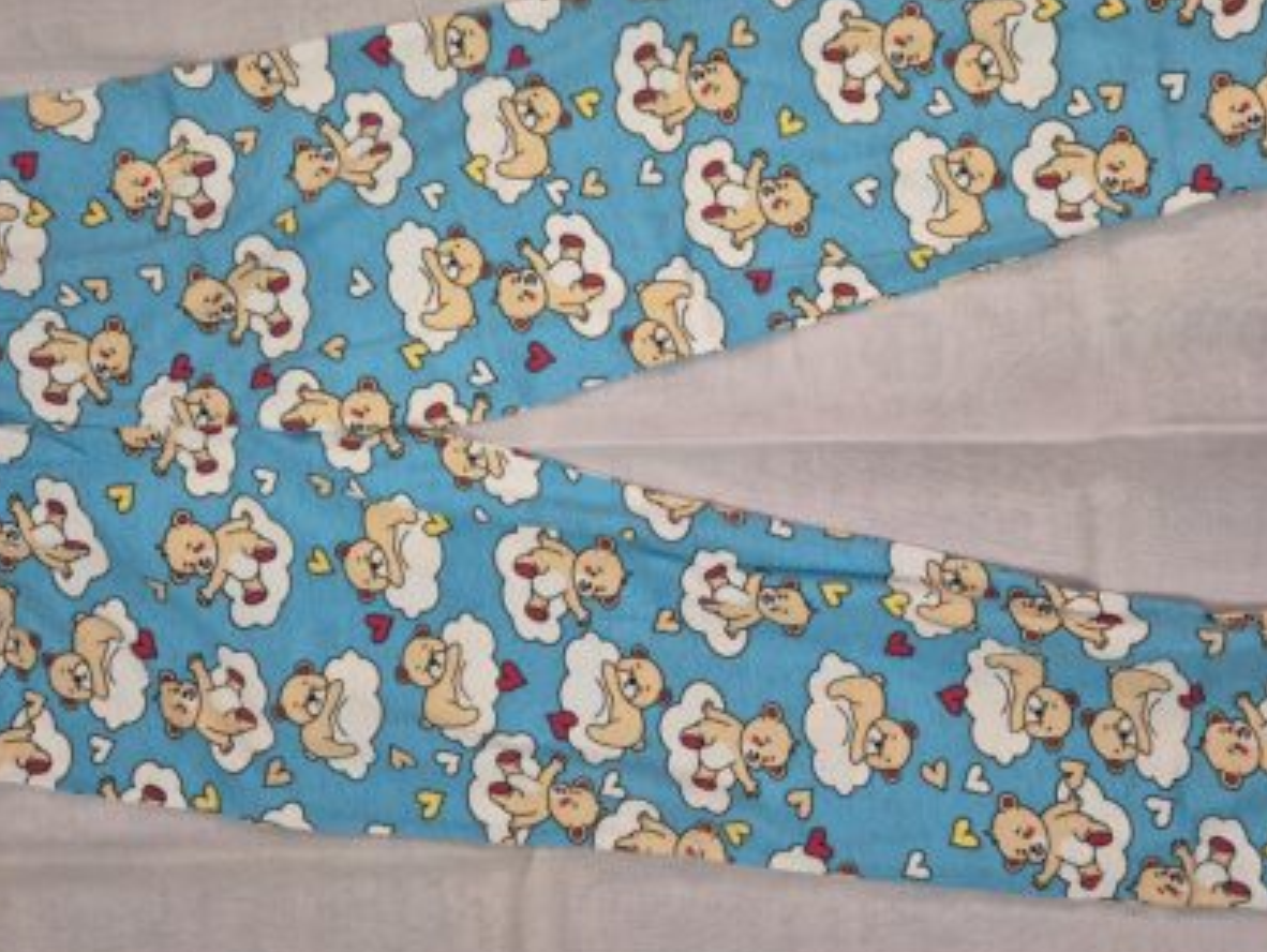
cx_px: 672
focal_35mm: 35
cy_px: 437
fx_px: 1282
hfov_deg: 52.6
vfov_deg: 40.7
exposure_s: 1/100
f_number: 1.8
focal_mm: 5.4
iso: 500
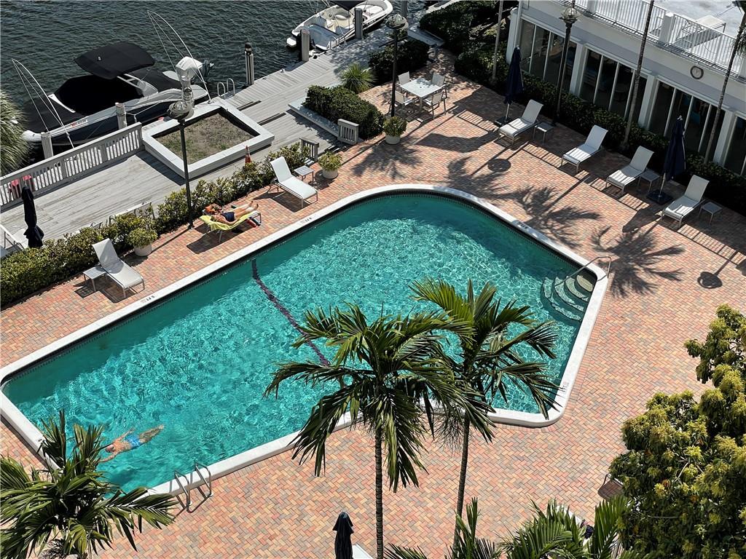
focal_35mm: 52
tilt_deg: -39.2
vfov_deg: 28.0
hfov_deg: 36.8
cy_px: 280
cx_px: 373
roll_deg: -2.4
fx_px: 1121
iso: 25
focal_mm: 6
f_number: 2
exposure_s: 1/2398
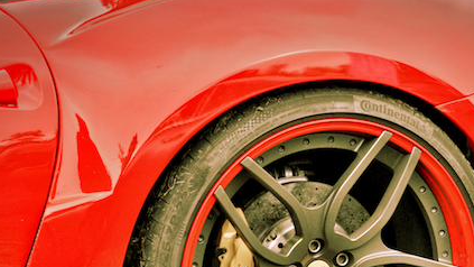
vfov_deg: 19.1
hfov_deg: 33.7
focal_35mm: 62
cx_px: 298
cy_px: 238
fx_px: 779
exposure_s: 1/160
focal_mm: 26
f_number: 6.3
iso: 200
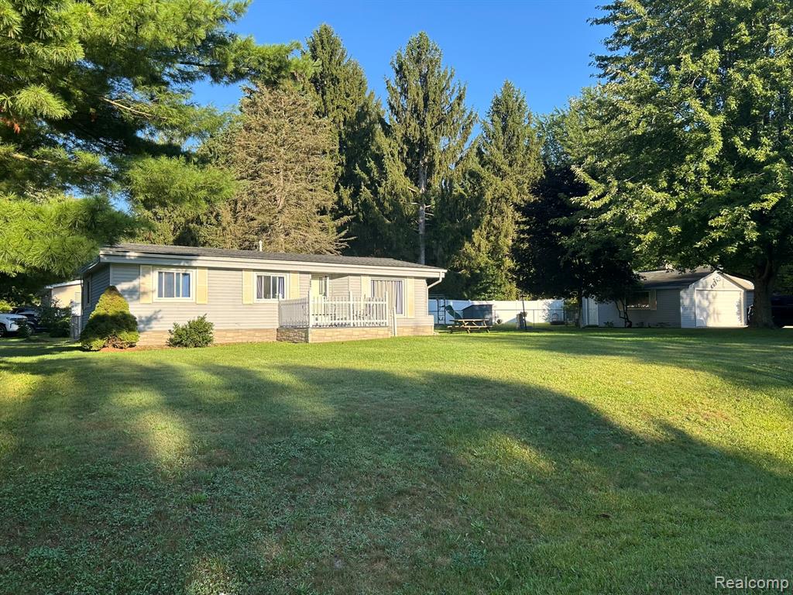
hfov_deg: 67.3
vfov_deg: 53.1
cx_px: 396
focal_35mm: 26
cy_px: 298
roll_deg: +0.6
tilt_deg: +2.1
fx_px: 596
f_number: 1.5
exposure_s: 1/1280
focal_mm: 5.7
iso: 50
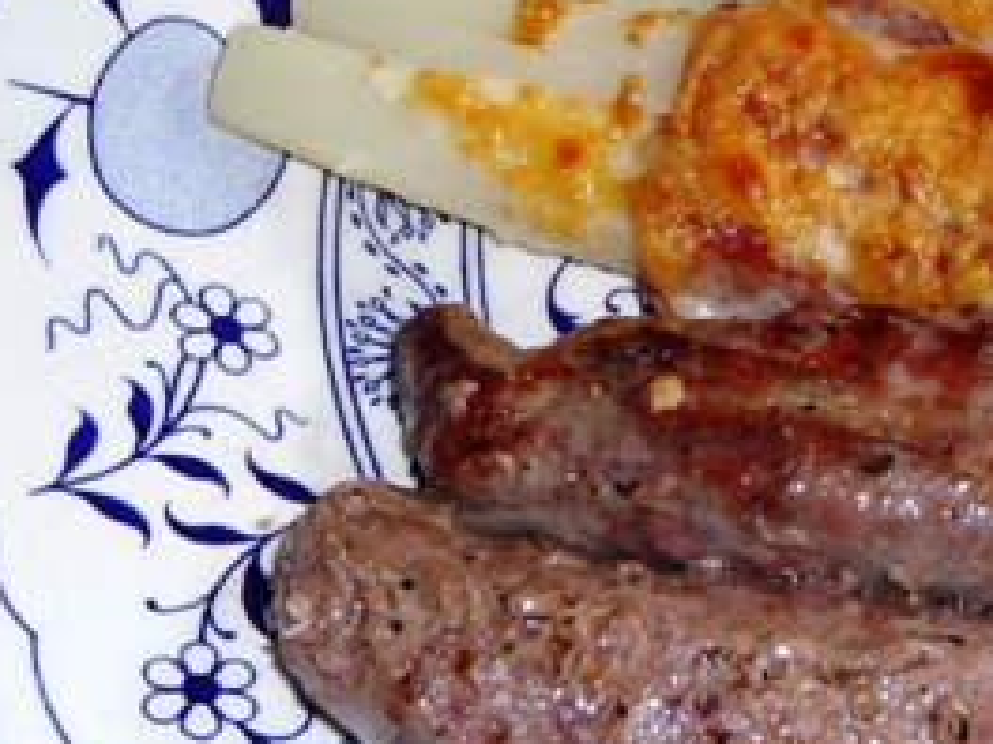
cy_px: 259
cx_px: 1128
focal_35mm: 92
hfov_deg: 20.2
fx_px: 2639
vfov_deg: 16.0
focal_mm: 6.3
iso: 100
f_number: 3.8
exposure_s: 1/30
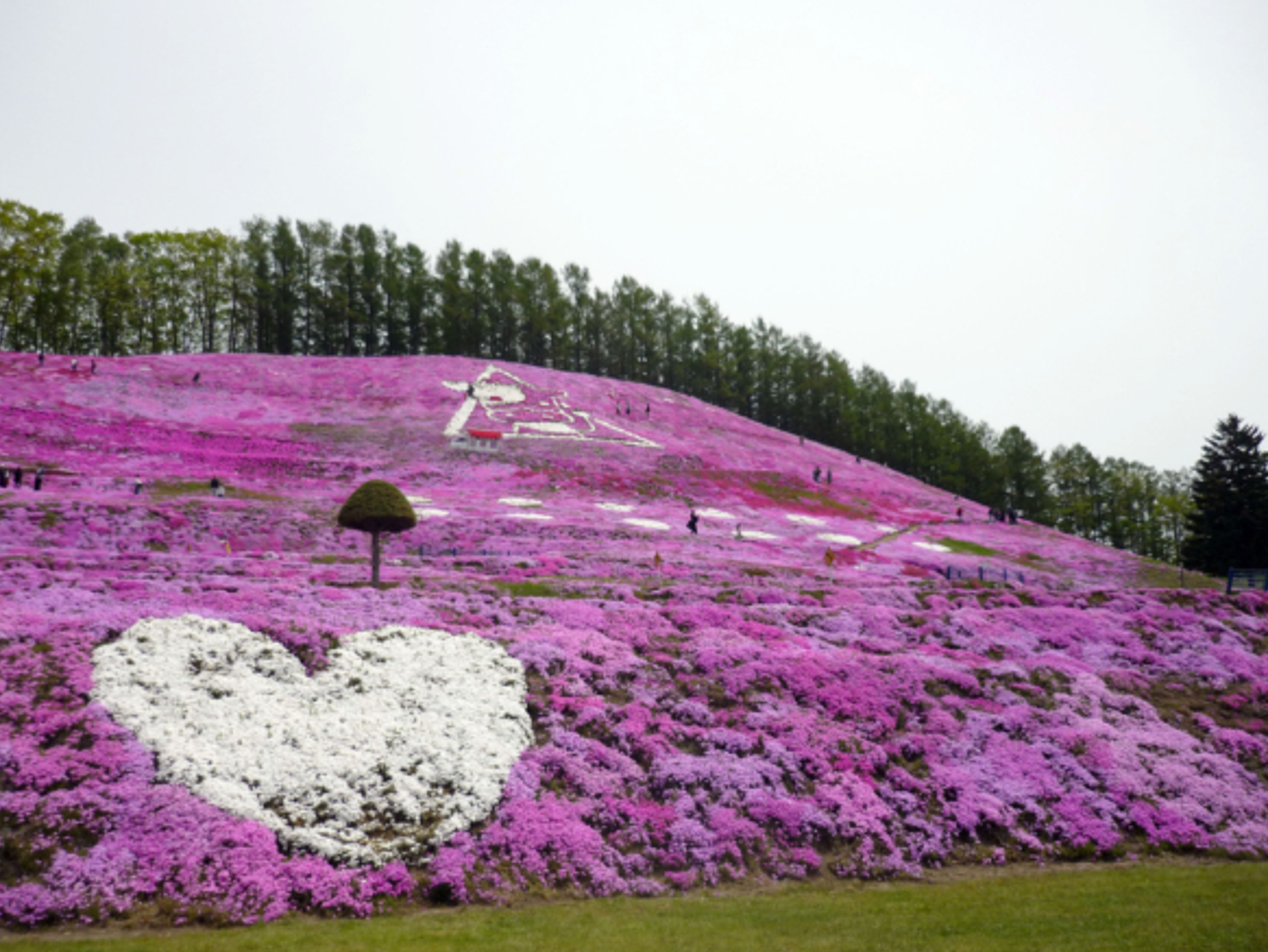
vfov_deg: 41.8
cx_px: 617
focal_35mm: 34
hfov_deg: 53.9
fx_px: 1246
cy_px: 484
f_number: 8
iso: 100
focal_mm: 5.5
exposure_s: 1/320
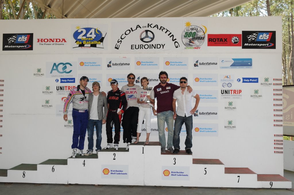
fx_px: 269
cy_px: 98
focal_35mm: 33
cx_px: 147
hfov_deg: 57.3
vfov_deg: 39.9
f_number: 8
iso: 200
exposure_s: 1/60
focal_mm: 22
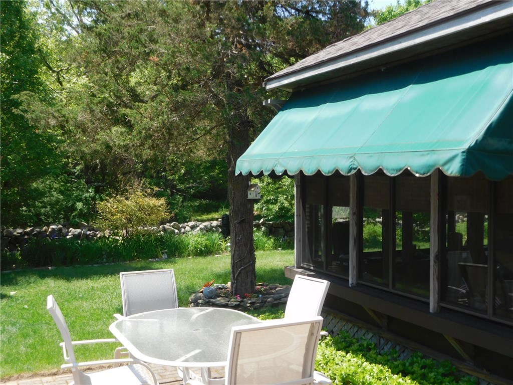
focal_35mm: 40
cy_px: 192
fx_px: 593
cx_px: 256
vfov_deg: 36.0
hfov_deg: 46.8
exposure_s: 1/400
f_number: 3.9
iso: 125
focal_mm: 7.1
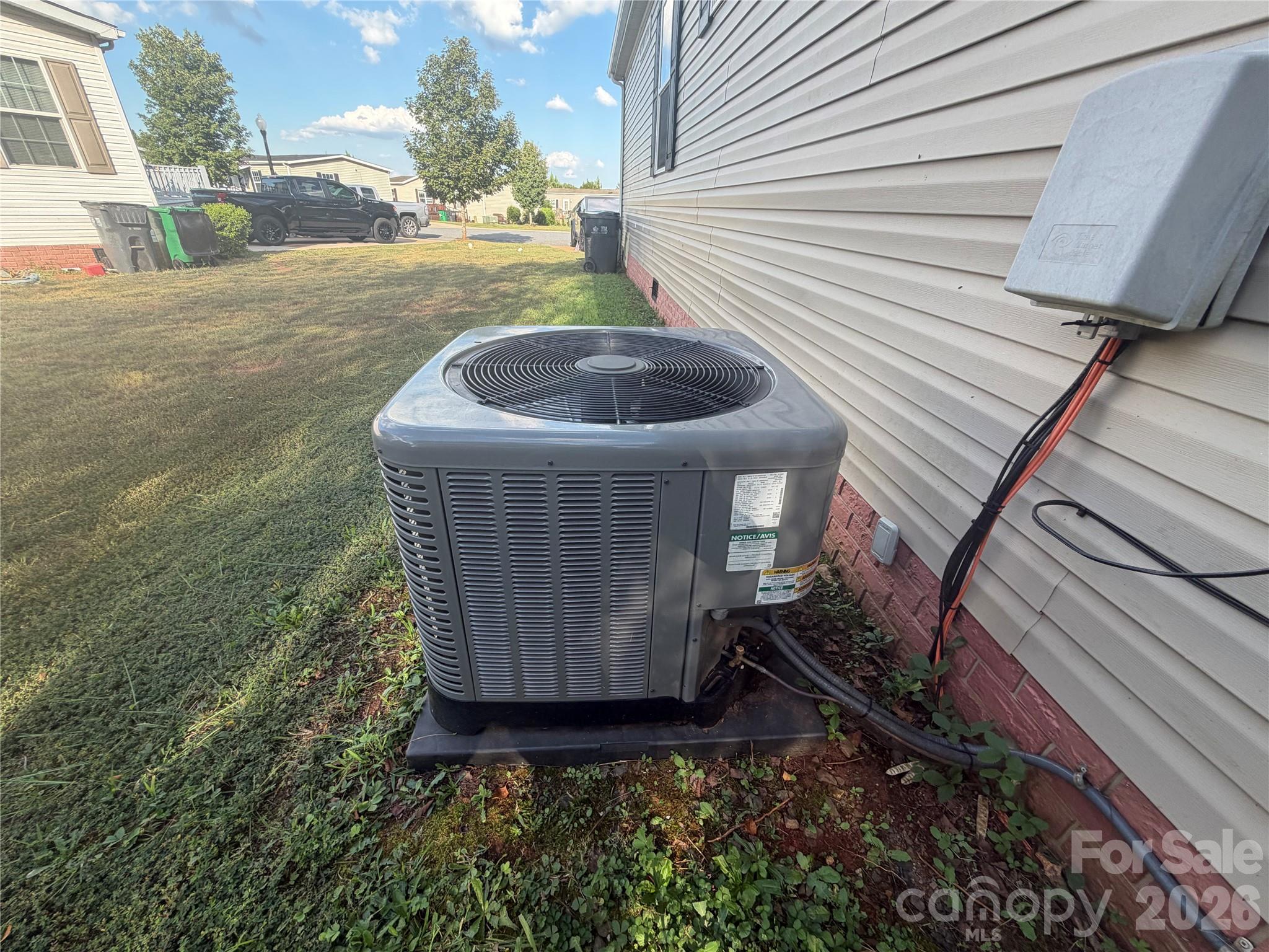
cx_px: 634
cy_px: 476
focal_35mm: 14
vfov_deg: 85.7
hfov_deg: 102.1
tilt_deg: -29.3
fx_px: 513
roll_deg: -1.2
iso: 40
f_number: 2.2
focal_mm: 2.22
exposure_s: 1/253
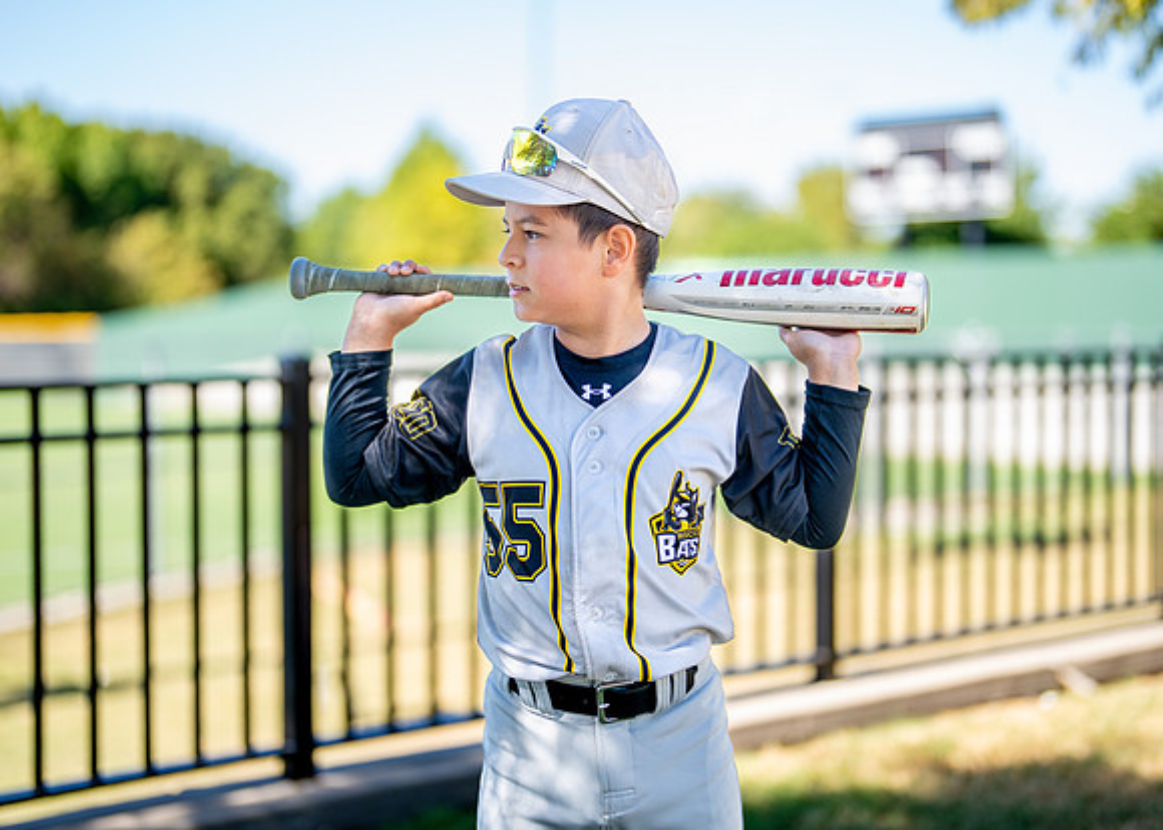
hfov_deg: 32.3
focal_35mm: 61
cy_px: 362
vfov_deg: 23.3
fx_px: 2010
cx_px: 582
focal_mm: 50
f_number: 1.2
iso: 100
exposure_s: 1/1600
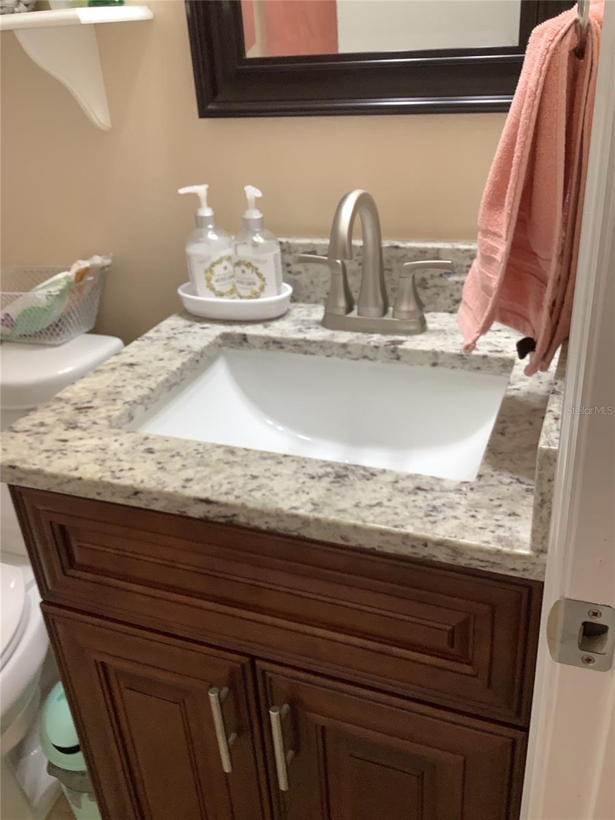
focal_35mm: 31
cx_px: 308
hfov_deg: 45.4
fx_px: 734
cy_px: 410
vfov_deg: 58.4
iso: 100
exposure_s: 1/50
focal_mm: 3.3
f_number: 2.4
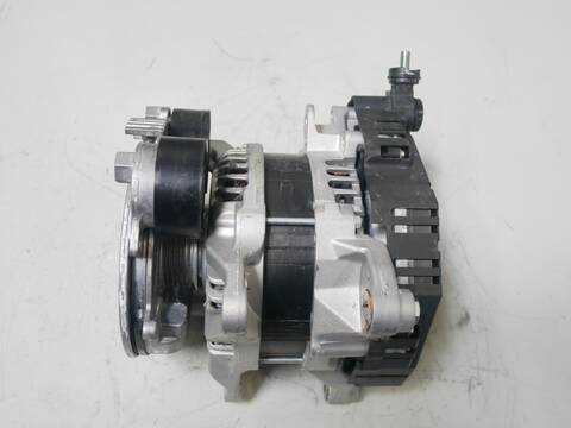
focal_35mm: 34
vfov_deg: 41.8
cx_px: 286
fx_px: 561
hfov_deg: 54.0
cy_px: 214
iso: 1250
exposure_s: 1/60
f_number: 4.1
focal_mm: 17
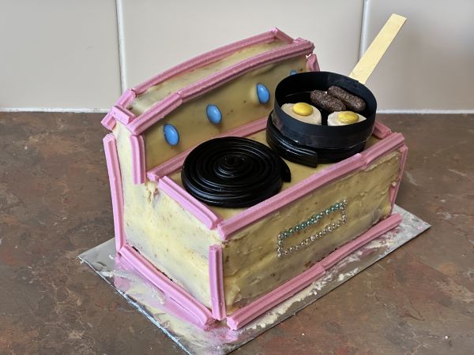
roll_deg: -0.4
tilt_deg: -35.5
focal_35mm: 77
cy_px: 178
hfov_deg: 25.3
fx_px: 1054
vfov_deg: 19.1
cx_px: 237
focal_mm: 9
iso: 200
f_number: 2.8
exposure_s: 1/50
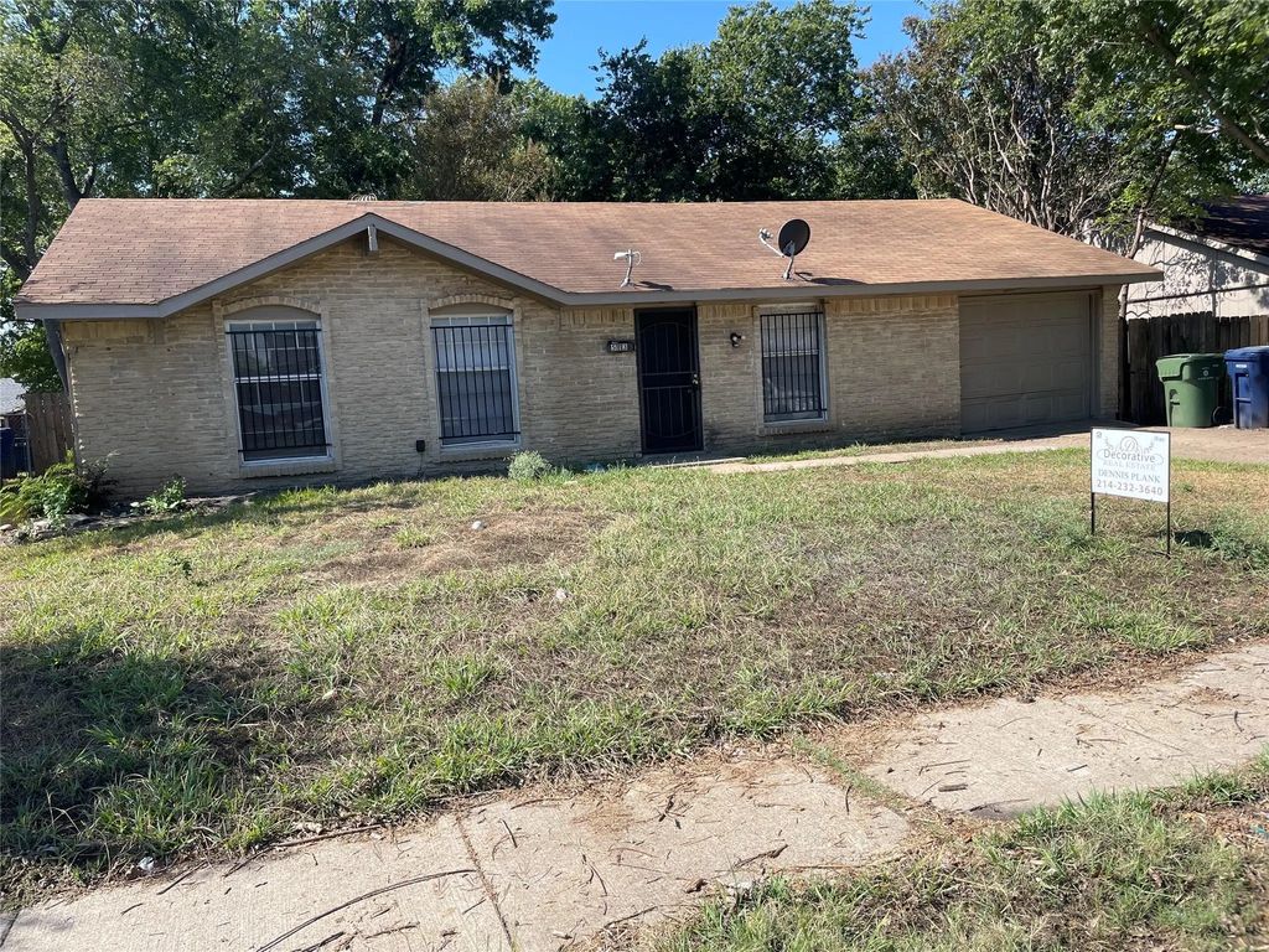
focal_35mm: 26
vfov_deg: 53.1
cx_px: 634
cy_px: 476
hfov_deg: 67.3
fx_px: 953
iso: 32
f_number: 1.6
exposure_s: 1/1795
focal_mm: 4.2
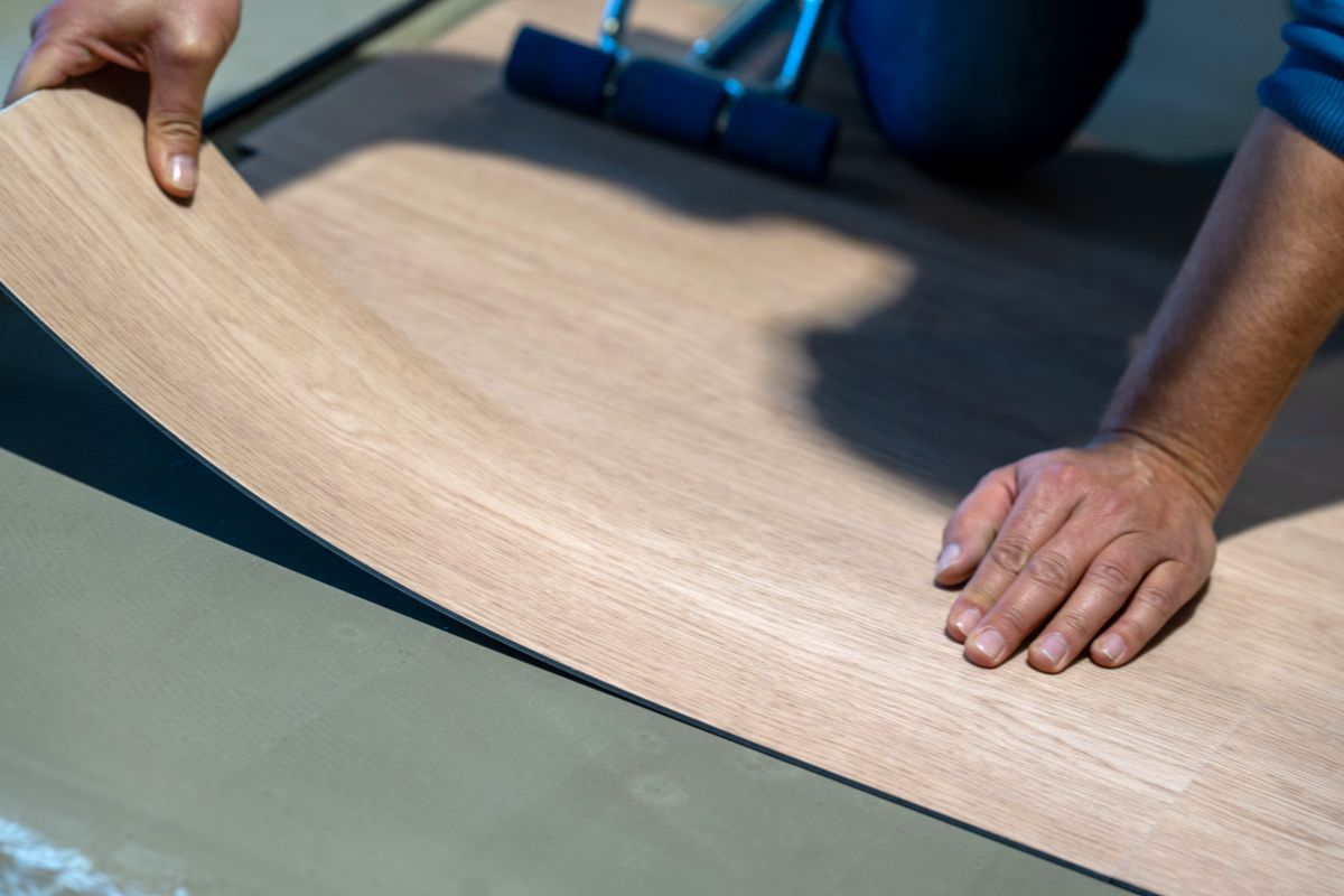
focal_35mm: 135
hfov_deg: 15.2
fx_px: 5040
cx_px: 672
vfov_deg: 10.2
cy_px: 448
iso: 320
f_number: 4
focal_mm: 135
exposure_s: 1/160
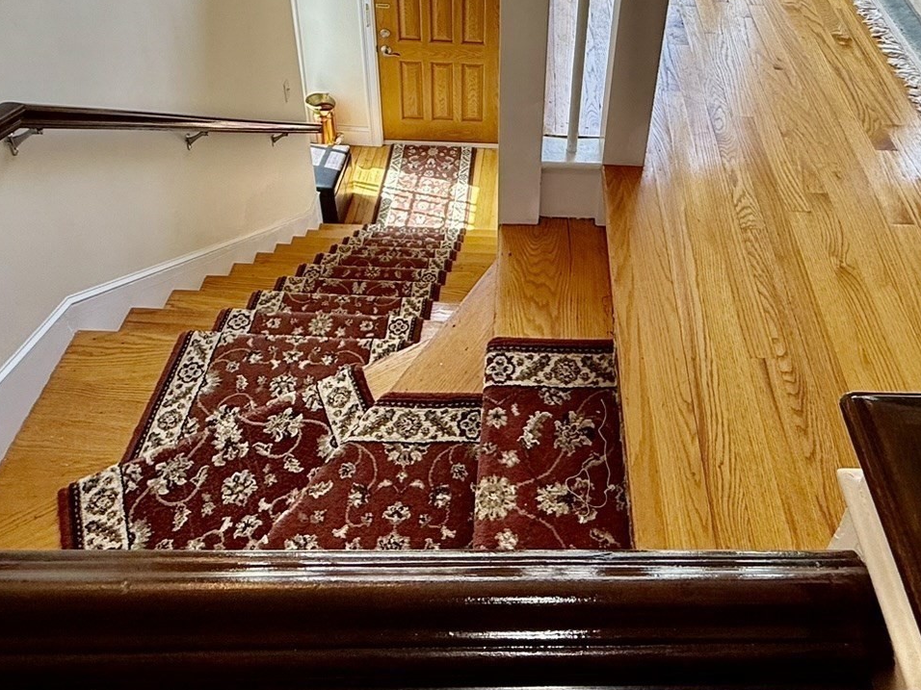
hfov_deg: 59.0
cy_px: 35
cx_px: 591
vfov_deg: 41.9
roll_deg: -5.8
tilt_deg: -31.5
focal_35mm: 30
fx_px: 798
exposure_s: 1/120
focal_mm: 2.22
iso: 80
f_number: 2.2
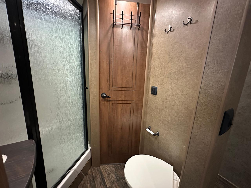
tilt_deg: -10.9
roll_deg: -1.7
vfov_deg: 85.7
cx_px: 126
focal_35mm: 14
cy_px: 94
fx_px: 102
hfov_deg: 102.1
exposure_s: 1/41
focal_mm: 2.22
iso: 1250
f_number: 2.2
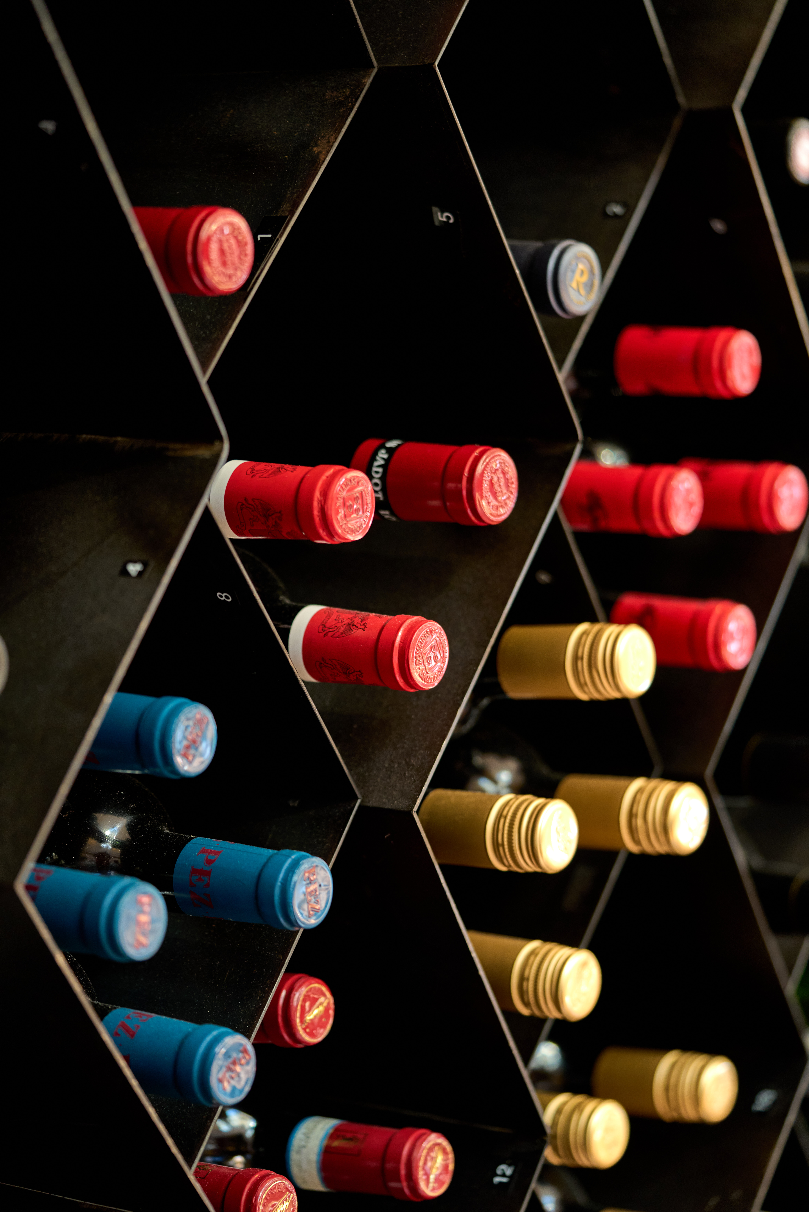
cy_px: 606
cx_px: 404
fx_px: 3032
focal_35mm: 90
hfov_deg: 15.2
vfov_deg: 22.6
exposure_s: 1/60
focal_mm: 90
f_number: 2.8
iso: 640
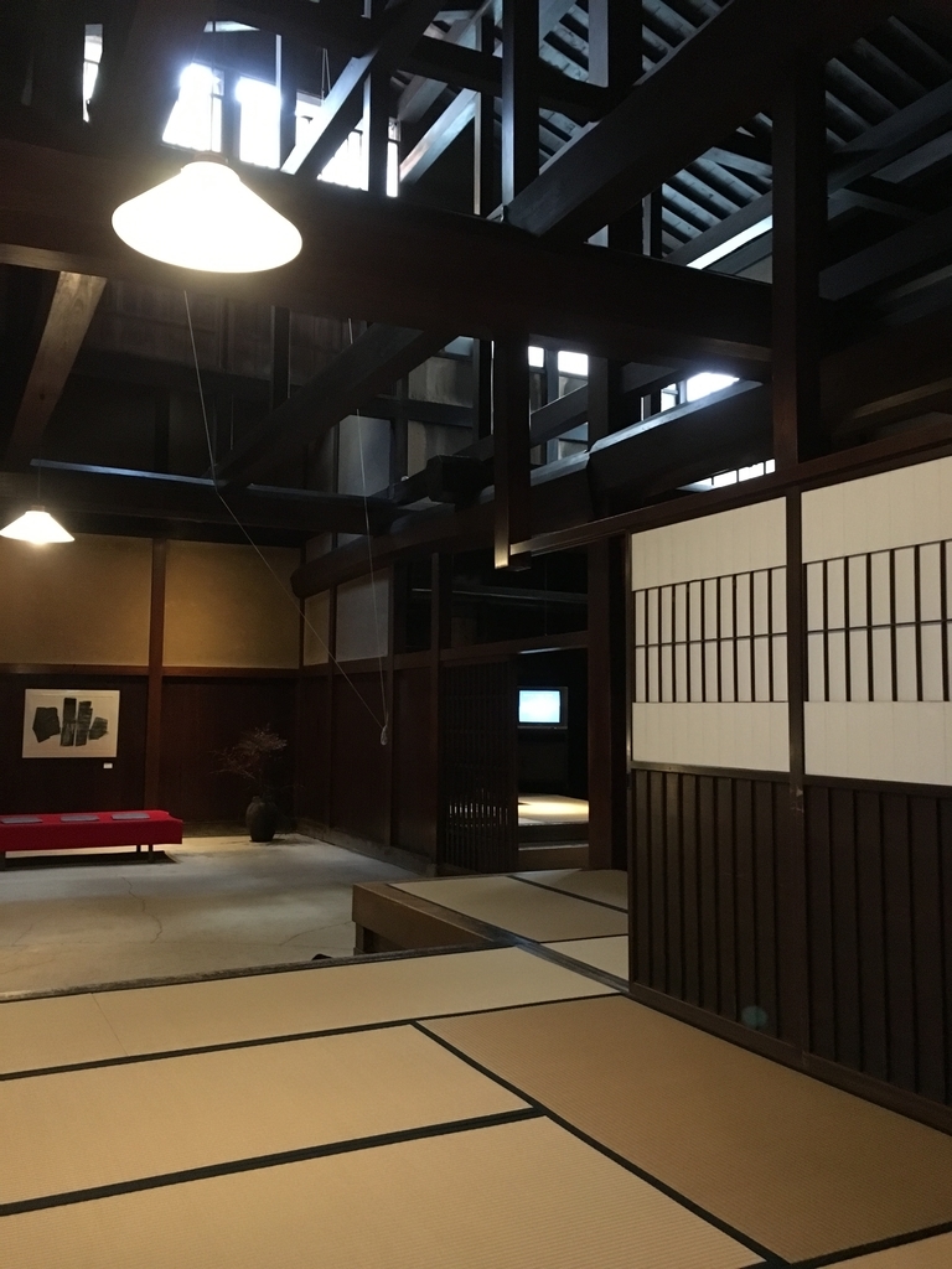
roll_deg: -0.5
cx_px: 476
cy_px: 634
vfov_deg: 61.7
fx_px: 1063
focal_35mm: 29
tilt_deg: +3.3
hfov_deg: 48.2
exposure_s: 1/15
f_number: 2.2
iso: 320
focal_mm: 4.15
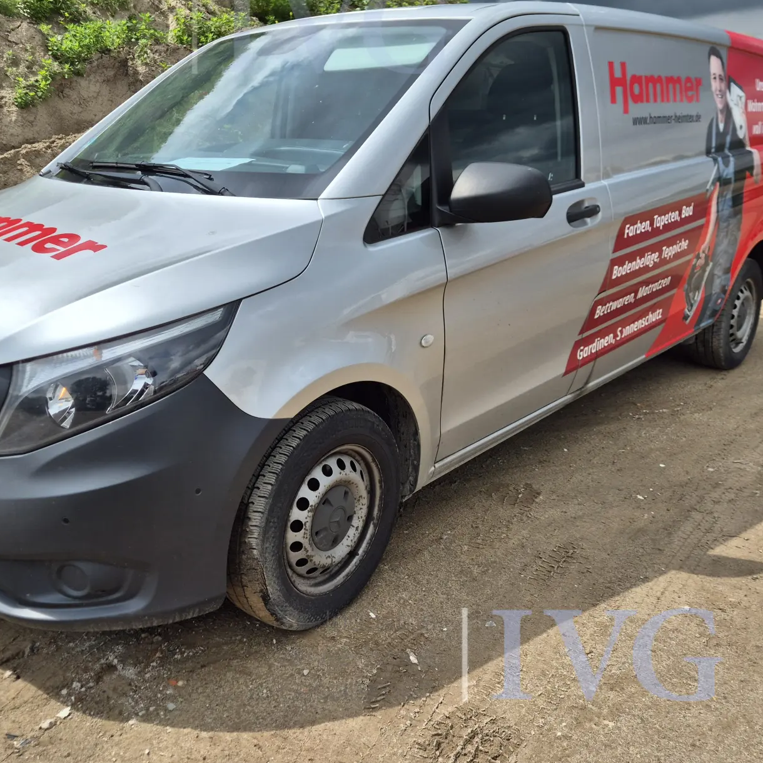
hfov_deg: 51.1
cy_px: 341
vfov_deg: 51.0
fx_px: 798
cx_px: 363
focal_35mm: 32
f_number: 1.8
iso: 25
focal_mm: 5.4
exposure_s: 1/2736
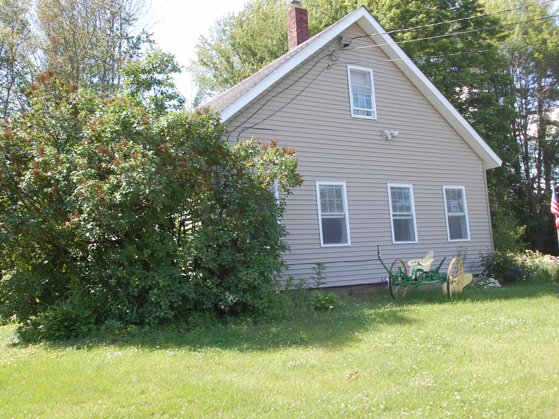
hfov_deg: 46.7
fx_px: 646
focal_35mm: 40
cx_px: 311
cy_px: 214
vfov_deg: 36.0
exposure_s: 1/160
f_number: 6.3
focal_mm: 24
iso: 200
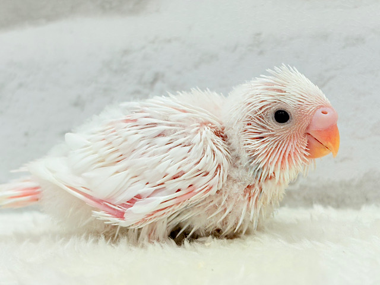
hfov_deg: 36.8
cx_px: 190
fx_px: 571
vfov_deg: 28.0
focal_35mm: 52
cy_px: 142
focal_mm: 5.96
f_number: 1.6
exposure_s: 1/100
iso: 50
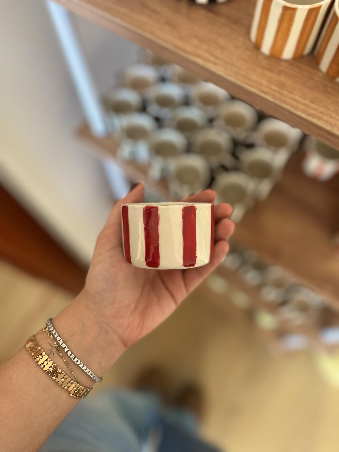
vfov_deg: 67.3
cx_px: 170
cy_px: 226
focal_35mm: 26
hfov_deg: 53.1
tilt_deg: -69.6
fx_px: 339
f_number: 1.6
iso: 125
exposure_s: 1/96
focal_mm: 5.1
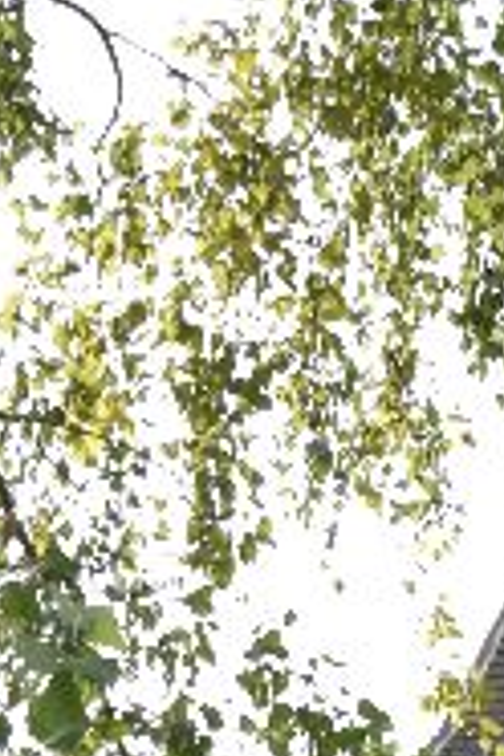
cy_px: 1906
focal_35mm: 232
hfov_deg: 5.9
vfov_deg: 8.1
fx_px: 4872
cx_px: 146
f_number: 5.6
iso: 100
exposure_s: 1/160
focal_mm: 24
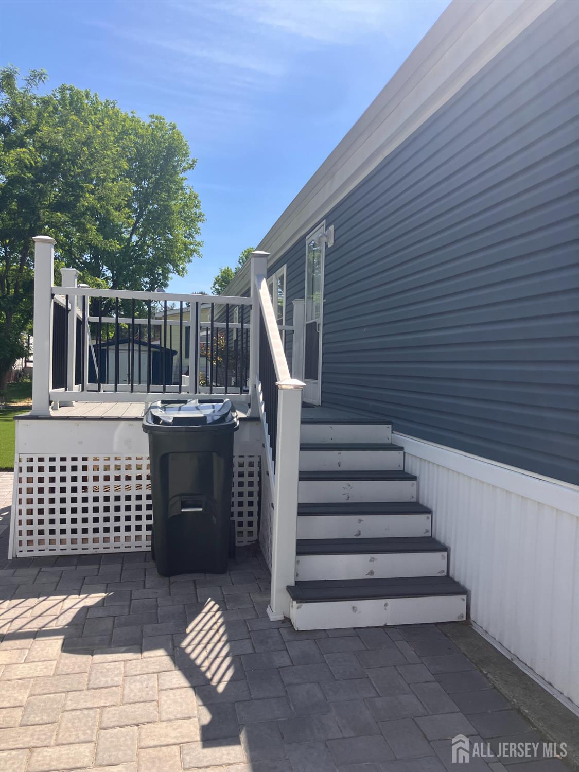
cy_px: 386
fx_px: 624
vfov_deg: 63.4
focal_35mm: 28
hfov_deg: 49.7
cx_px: 290
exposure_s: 1/1799
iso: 32
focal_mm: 3.99
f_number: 1.8
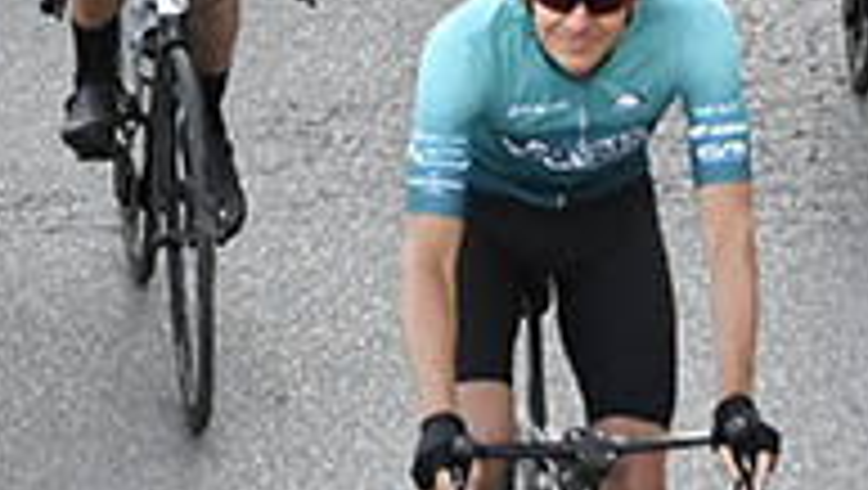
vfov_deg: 3.1
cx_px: 472
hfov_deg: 5.5
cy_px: -652
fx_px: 8985
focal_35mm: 390
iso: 2000
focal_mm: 40
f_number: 7.1
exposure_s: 1/640
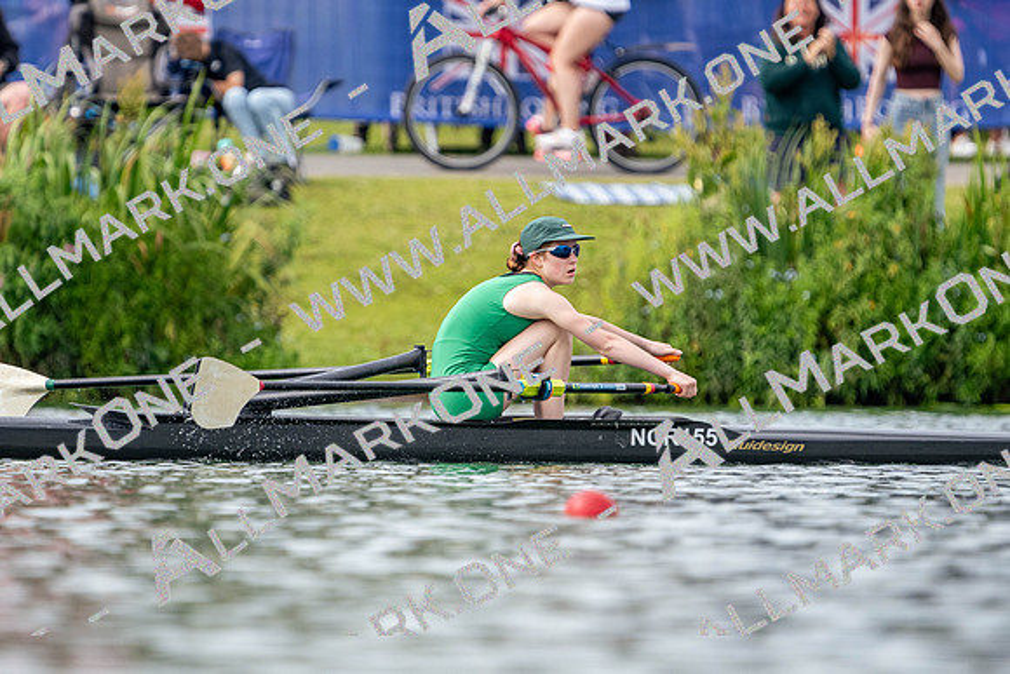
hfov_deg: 2.3
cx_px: 505
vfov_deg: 1.5
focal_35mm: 900
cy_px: 337
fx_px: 25255
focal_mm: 600
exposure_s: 1/1600
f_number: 6.3
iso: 640
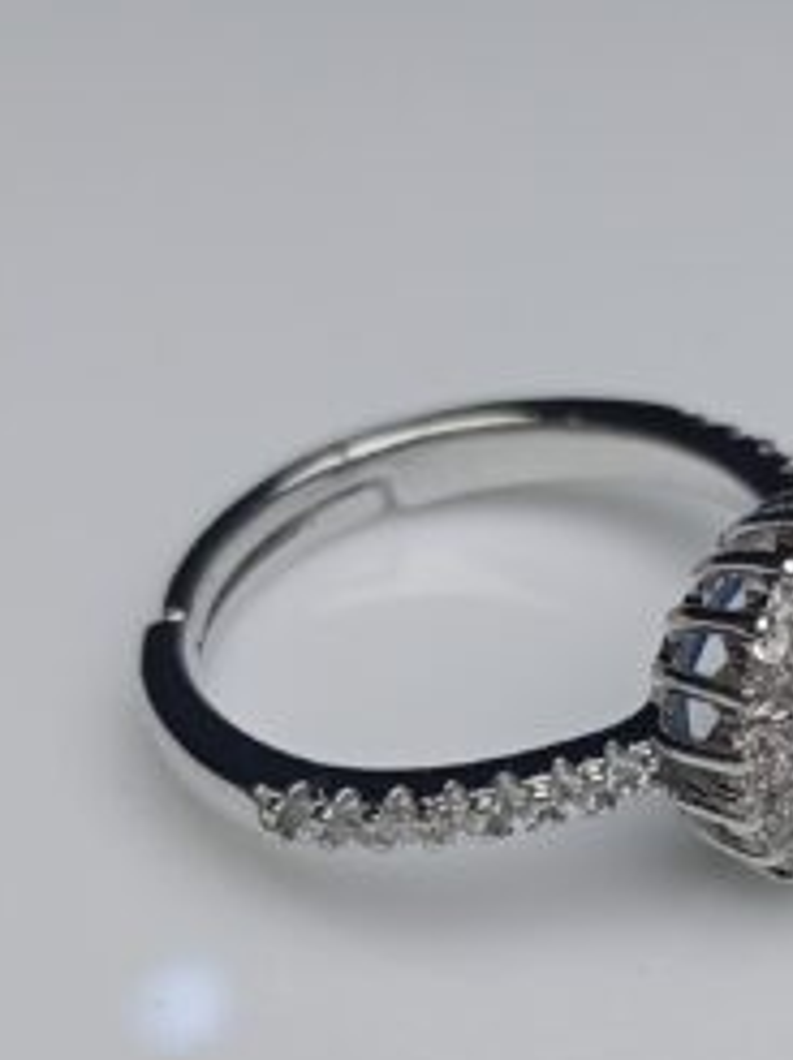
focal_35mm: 84
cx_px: 702
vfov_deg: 22.7
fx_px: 2570
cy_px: 980
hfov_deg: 17.3
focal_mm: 3.98
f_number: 1.8
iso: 50
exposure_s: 1/527
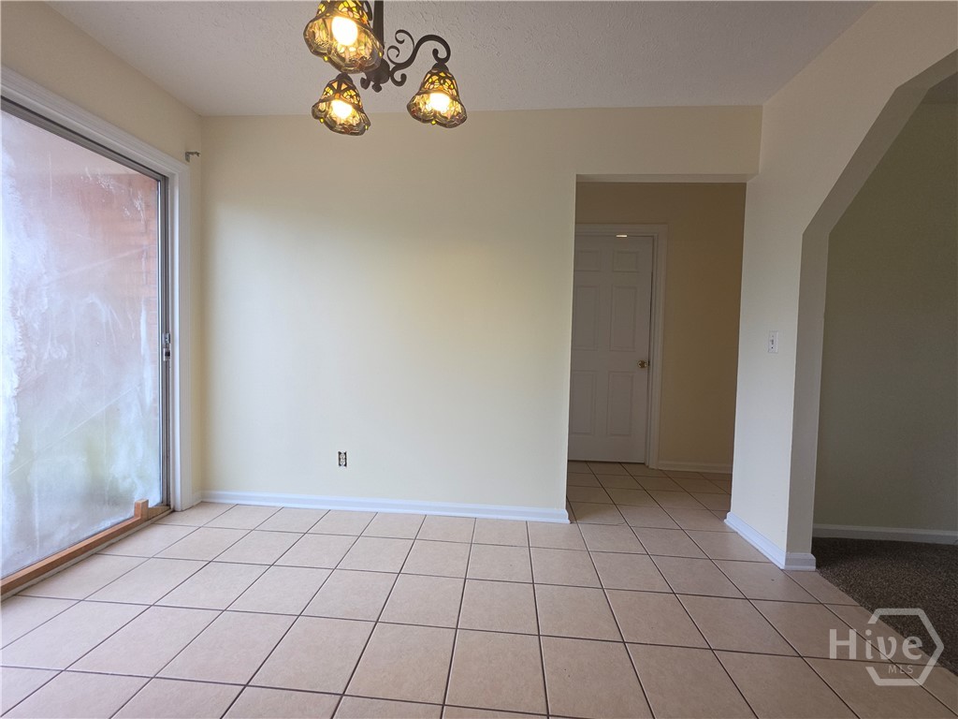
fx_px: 360
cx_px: 479
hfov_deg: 106.2
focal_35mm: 13
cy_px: 360
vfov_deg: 89.9
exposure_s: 1/60
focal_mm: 2.2
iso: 25
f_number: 1.9
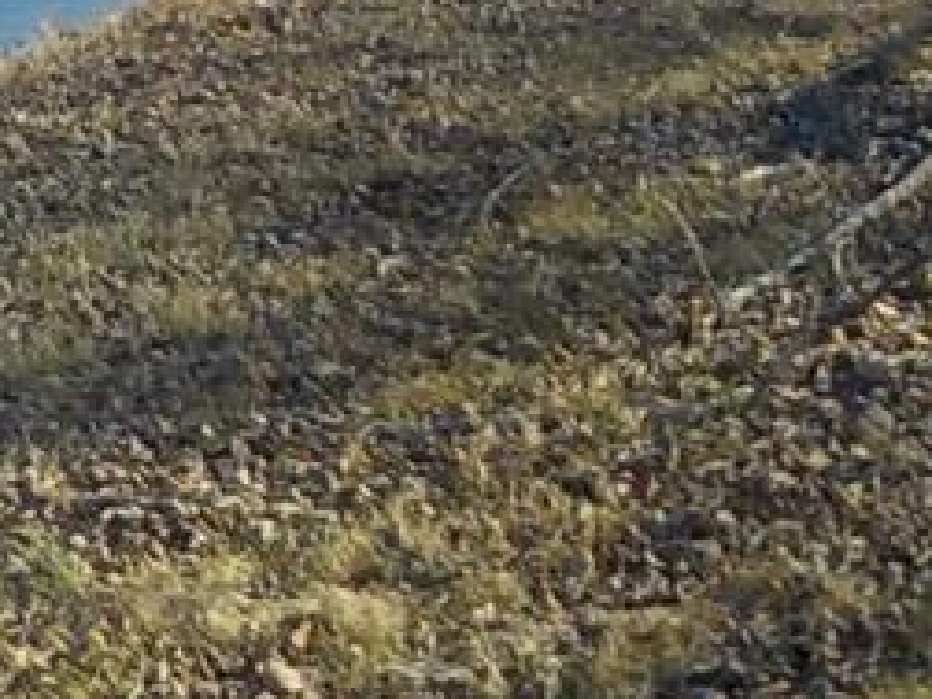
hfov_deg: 14.6
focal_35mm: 122
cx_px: 1539
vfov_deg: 11.5
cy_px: -436
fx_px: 3285
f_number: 3.3
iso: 125
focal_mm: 4.1
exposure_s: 1/500
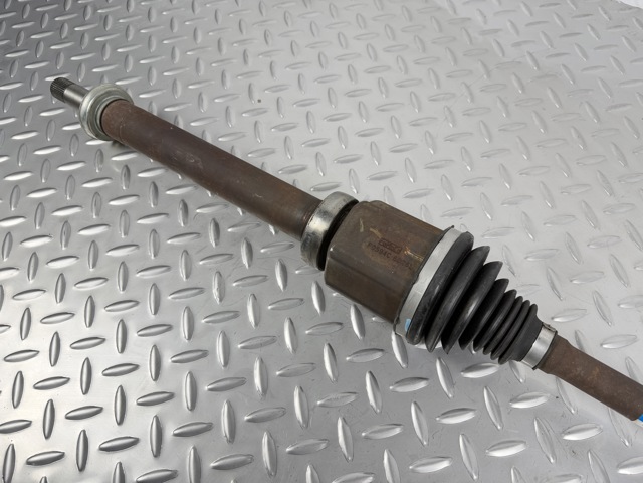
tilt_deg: -60.3
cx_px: 322
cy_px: 242
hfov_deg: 71.6
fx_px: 446
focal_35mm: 24
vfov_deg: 56.8
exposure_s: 1/100
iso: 80
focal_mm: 6.76
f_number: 1.78
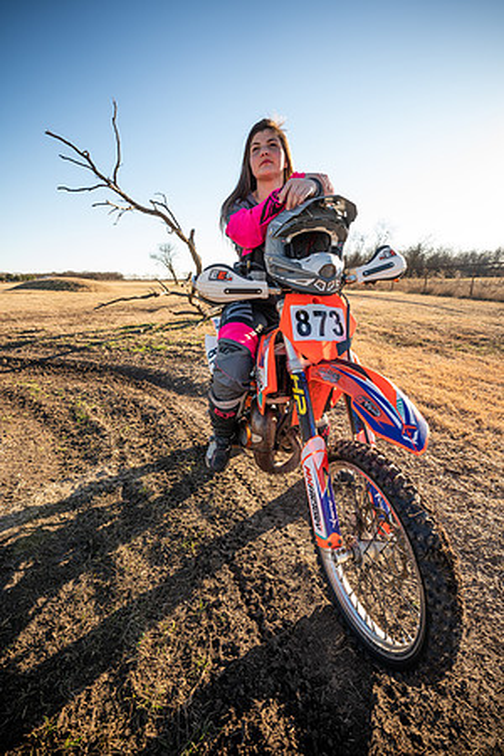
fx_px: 344
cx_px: 252
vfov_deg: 95.3
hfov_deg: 72.4
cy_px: 378
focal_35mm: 16
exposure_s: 1/250
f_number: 4.5
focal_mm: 16.4
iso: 80
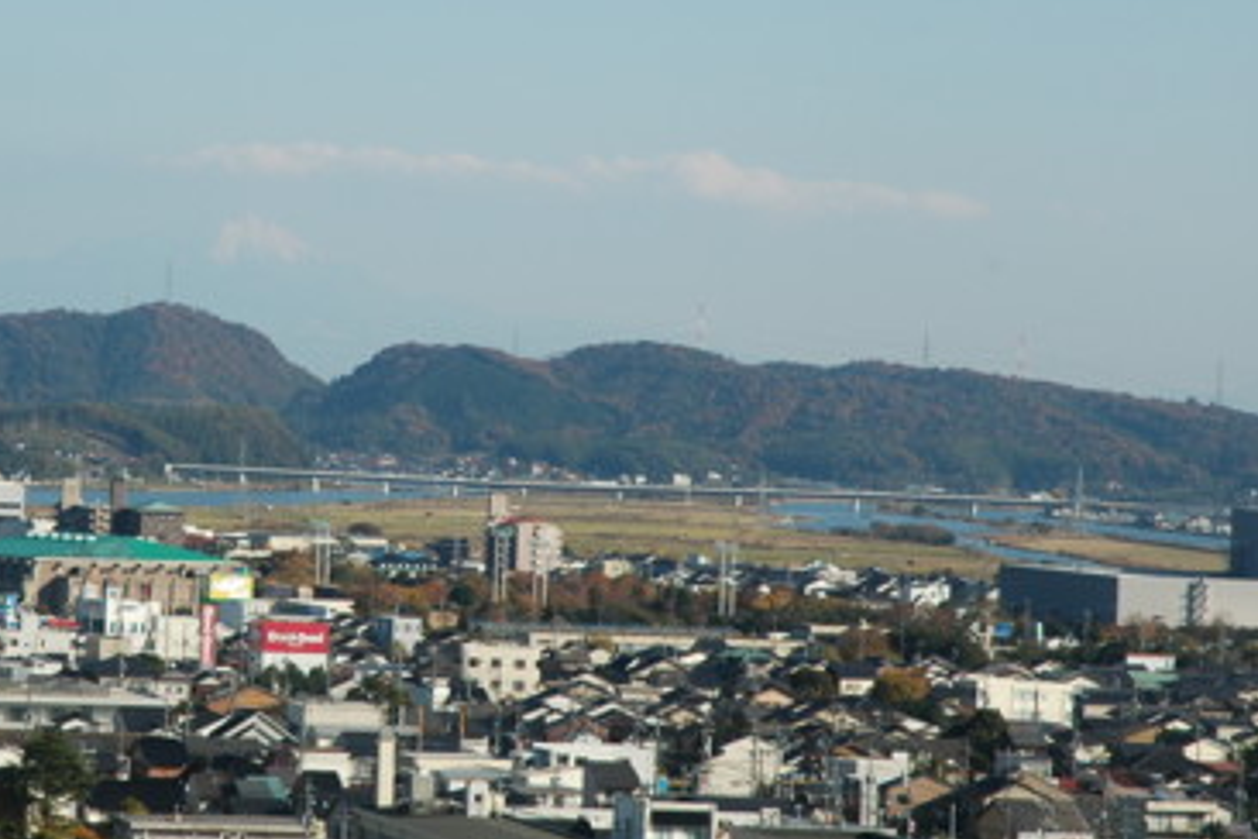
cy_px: 346
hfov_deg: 11.9
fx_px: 6010
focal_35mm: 172
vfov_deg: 8.0
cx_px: 316
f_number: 10
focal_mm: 70
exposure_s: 1/250
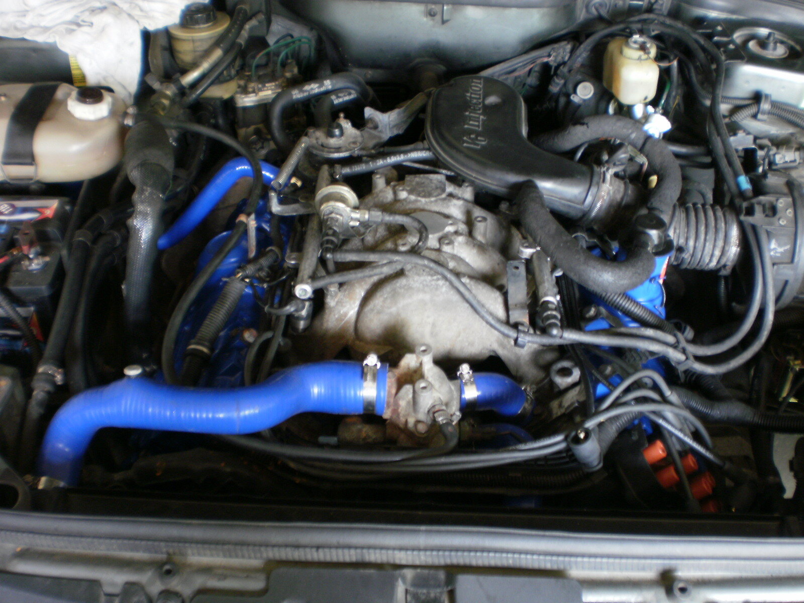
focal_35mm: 36
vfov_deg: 39.7
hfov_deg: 51.4
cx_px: 402
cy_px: 302
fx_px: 836
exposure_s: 1/6
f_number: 3.1
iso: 125
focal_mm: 6.3
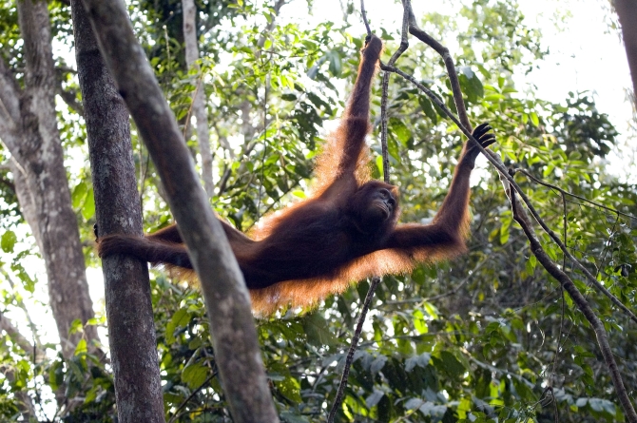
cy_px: 212
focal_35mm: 150
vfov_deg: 9.1
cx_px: 318
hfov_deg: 13.7
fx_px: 2651
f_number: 4.5
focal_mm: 100
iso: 400
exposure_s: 1/320
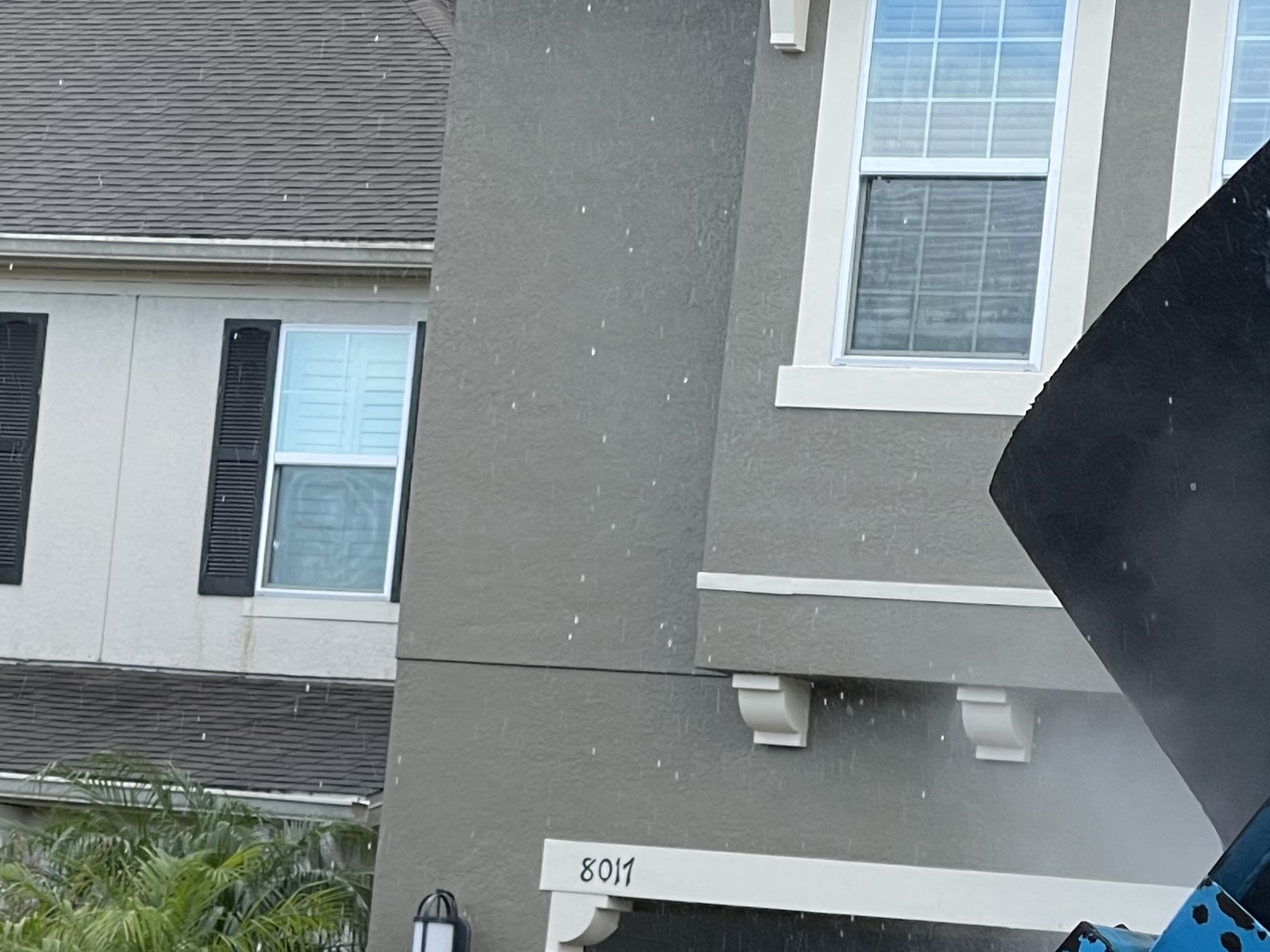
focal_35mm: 160
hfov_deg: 12.3
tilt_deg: +0.2
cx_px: 772
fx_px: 5871
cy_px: 1045
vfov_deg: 9.2
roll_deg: -5.7
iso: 20
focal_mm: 7.5
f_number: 2.2
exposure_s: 1/188
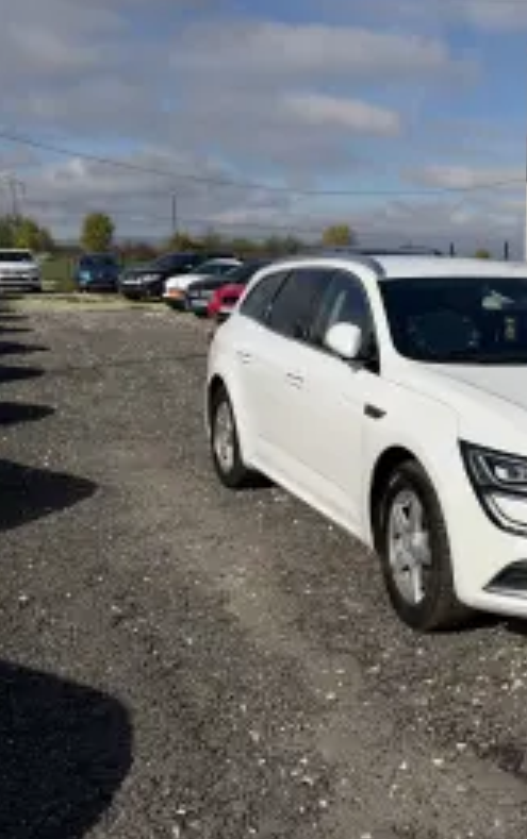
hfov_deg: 28.1
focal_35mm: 42
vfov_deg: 47.1
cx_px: 565
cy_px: 415
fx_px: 963
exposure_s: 1/9901
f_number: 1.8
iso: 80
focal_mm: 6.93
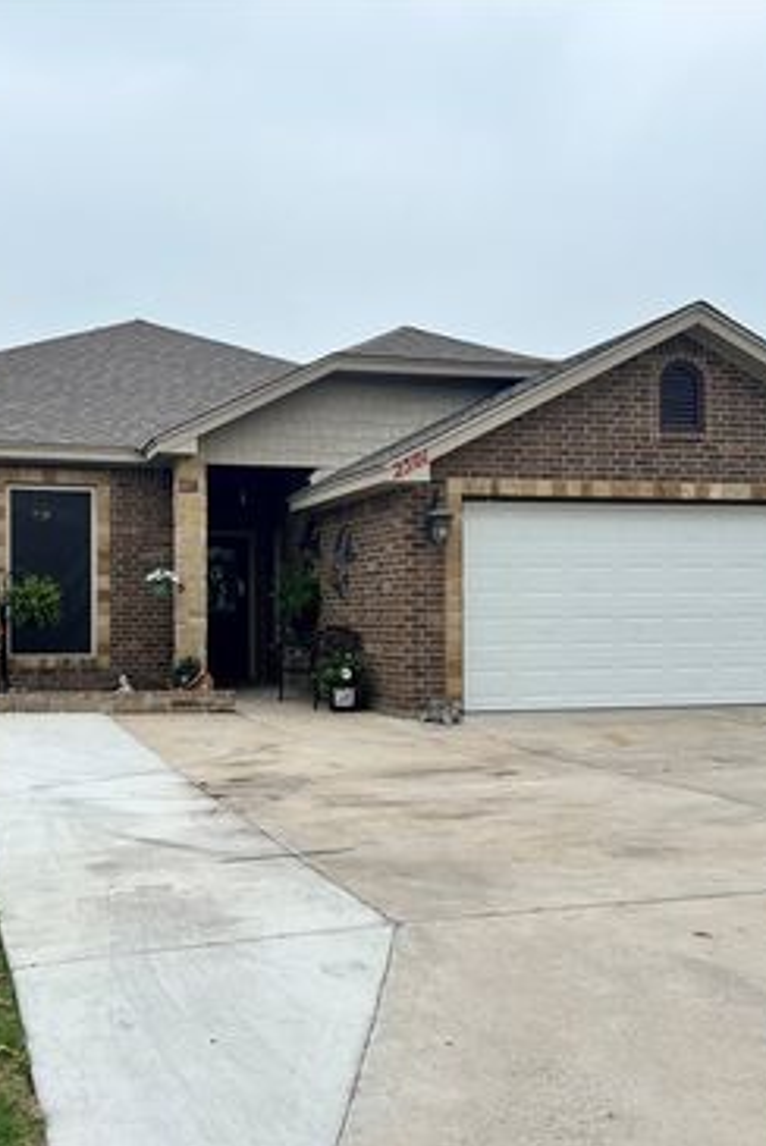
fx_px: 1179
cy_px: 582
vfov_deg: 51.8
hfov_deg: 35.6
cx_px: 242
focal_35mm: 37
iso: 50
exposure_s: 1/2841
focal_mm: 5.7
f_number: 1.5
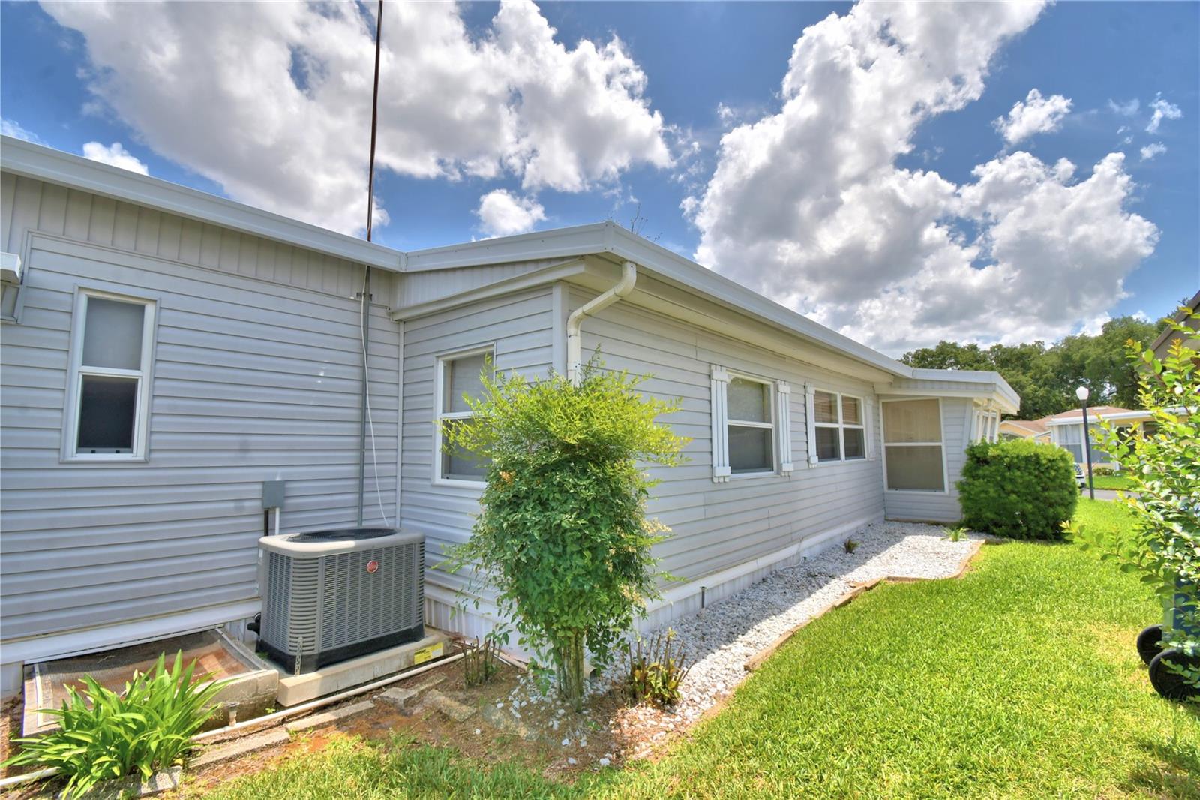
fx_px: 500
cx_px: 600
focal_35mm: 15
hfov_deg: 100.4
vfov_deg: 77.3
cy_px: 400
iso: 100
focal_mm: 10
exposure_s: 1/250
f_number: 11
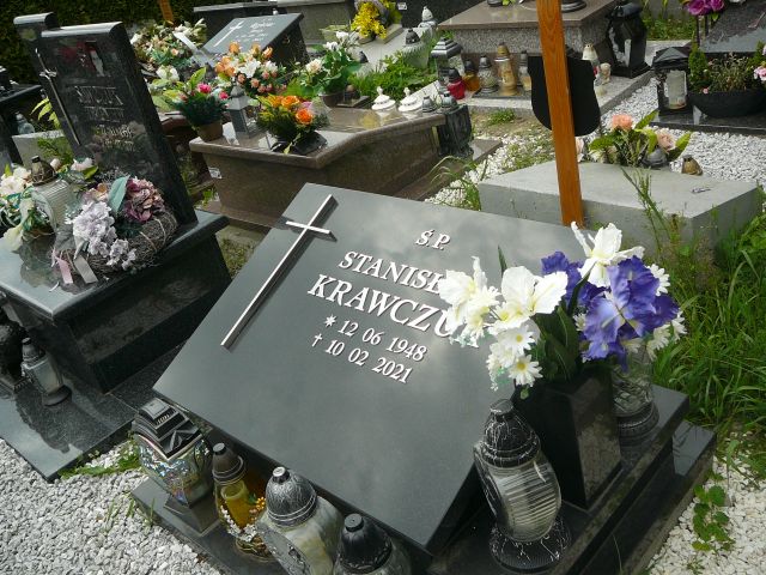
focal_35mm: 35
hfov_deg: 52.6
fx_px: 774
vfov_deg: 40.7
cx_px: 383
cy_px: 288
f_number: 2.8
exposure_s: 1/640
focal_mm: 5.2
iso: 80
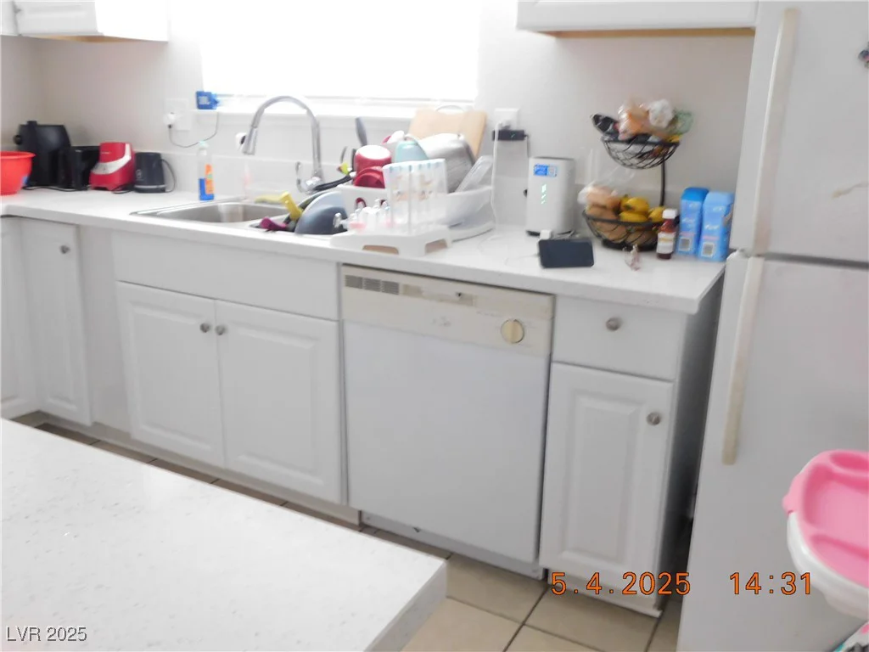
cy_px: 326
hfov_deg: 60.0
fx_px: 753
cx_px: 434
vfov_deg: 46.8
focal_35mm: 30
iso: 400
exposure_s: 1/13
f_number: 3.2
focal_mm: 5.3
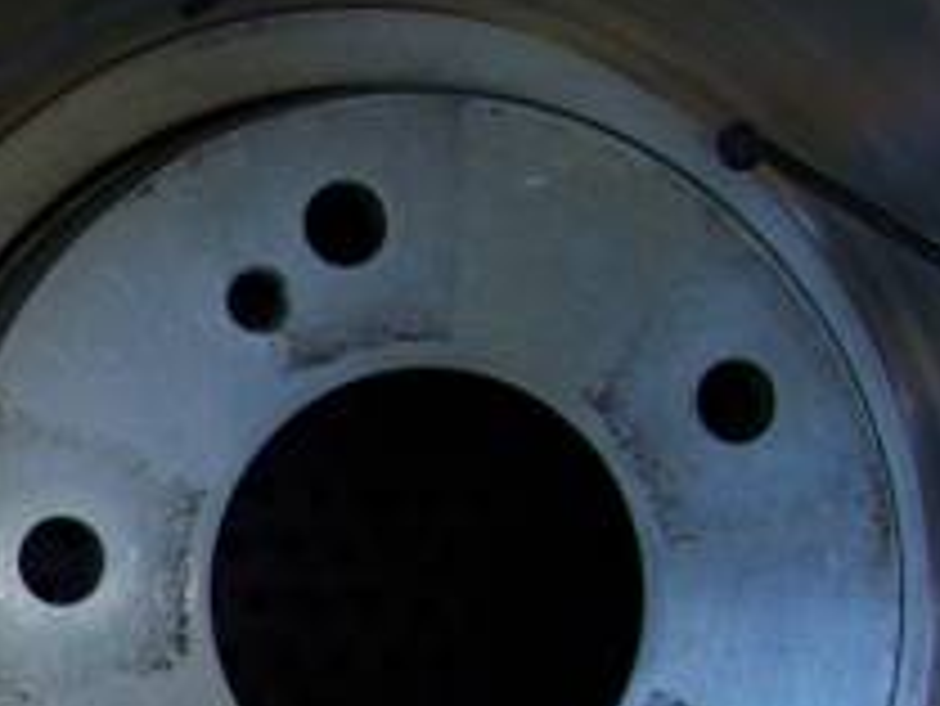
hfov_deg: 13.1
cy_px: 684
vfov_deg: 10.5
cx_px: -546
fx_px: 3831
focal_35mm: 141
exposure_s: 1/64
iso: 80
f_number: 2.7
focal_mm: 6
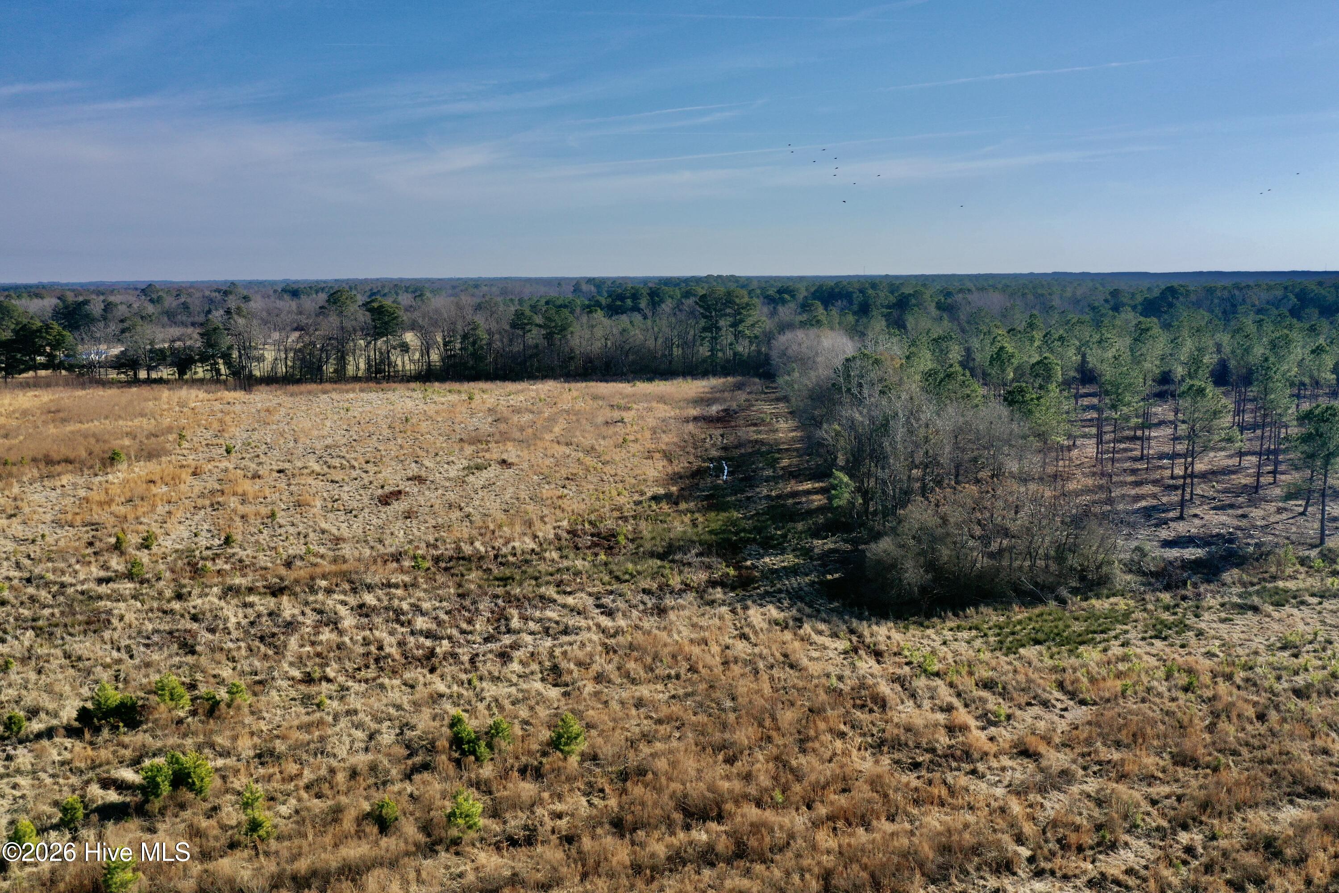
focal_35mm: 28
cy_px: 446
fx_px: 1041
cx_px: 670
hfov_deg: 65.5
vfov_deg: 46.4
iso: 100
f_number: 6.3
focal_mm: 10.26
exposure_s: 1/640
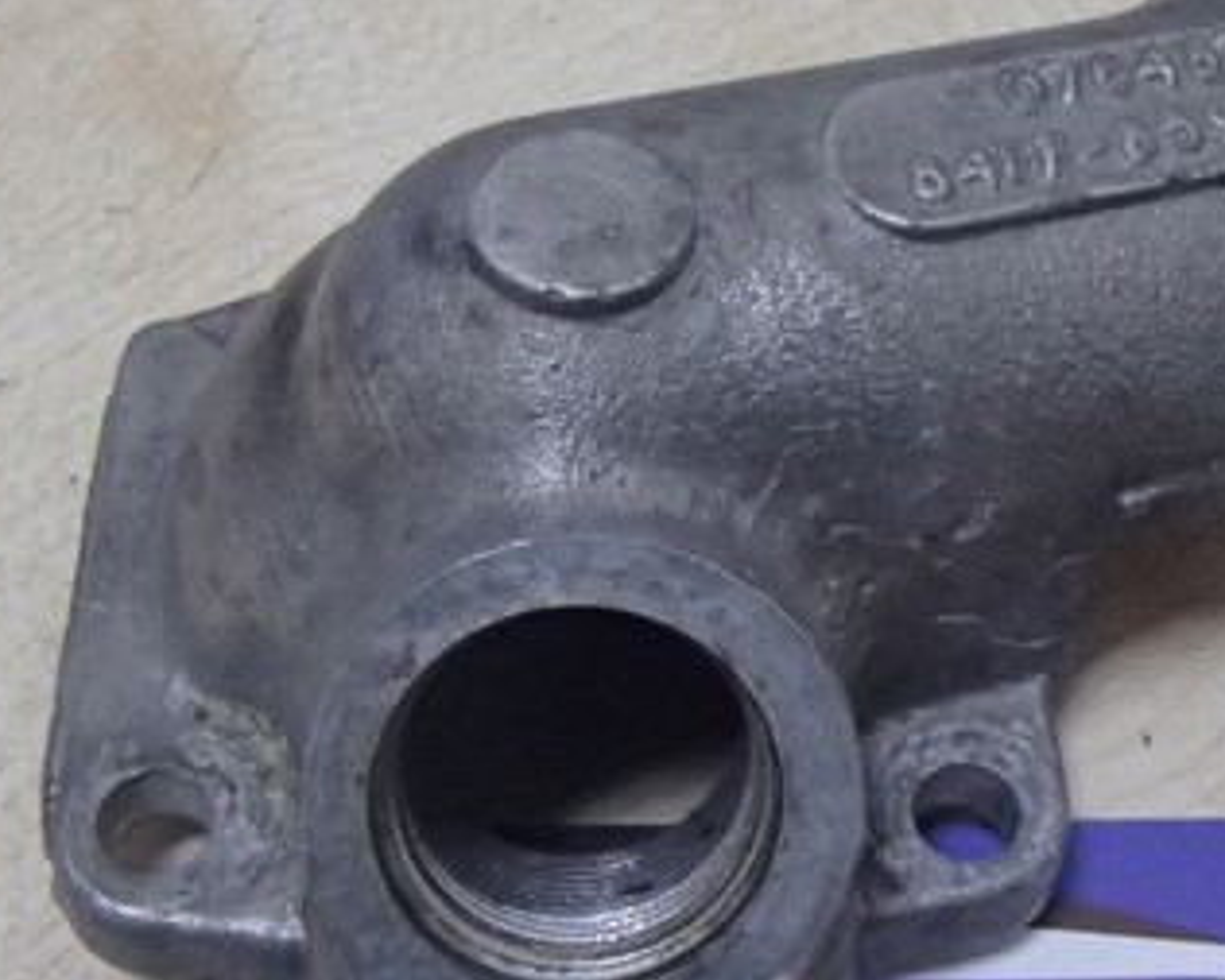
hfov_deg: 25.7
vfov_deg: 21.0
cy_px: 548
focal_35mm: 73
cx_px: 938
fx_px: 2647
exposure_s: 1/50
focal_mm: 6.64
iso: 800
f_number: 4.7
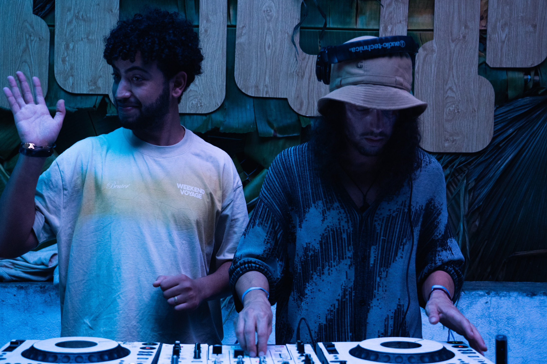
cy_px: 183
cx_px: 268
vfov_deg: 25.1
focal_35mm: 54
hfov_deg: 36.9
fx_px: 820
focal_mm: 46
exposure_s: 1/320
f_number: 4
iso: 5000
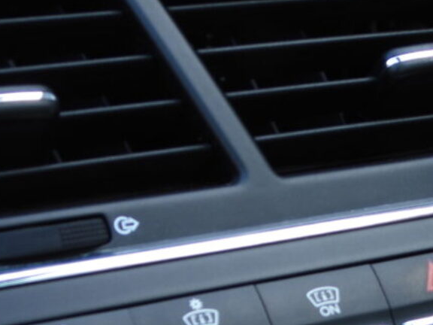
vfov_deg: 12.6
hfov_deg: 17.0
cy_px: 400
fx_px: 1426
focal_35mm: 114
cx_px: 410
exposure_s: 1/50
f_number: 3.2
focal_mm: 7.4
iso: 100
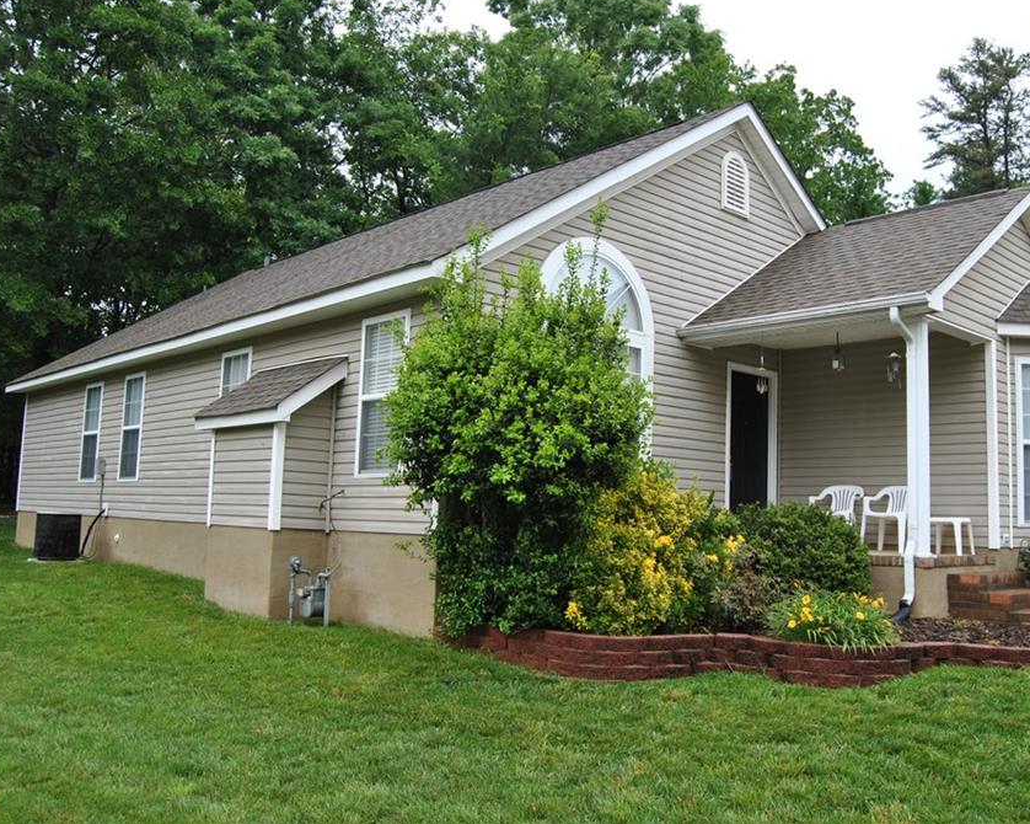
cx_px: 597
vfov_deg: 47.1
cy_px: 406
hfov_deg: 56.9
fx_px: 945
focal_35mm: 31
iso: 100
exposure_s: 1/160
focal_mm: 18
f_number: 6.3
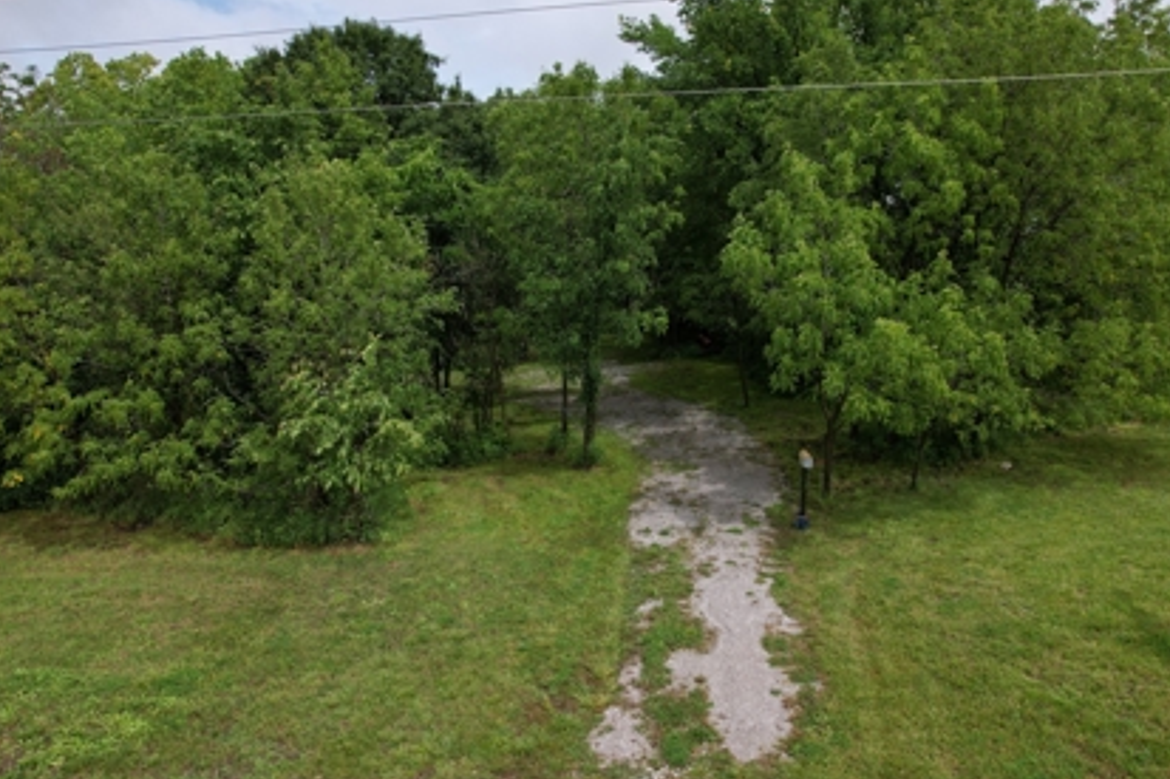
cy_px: 374
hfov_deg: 73.8
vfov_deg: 53.1
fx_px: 780
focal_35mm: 24
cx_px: 592
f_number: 2.8
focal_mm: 8.38
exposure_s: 1/120
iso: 200
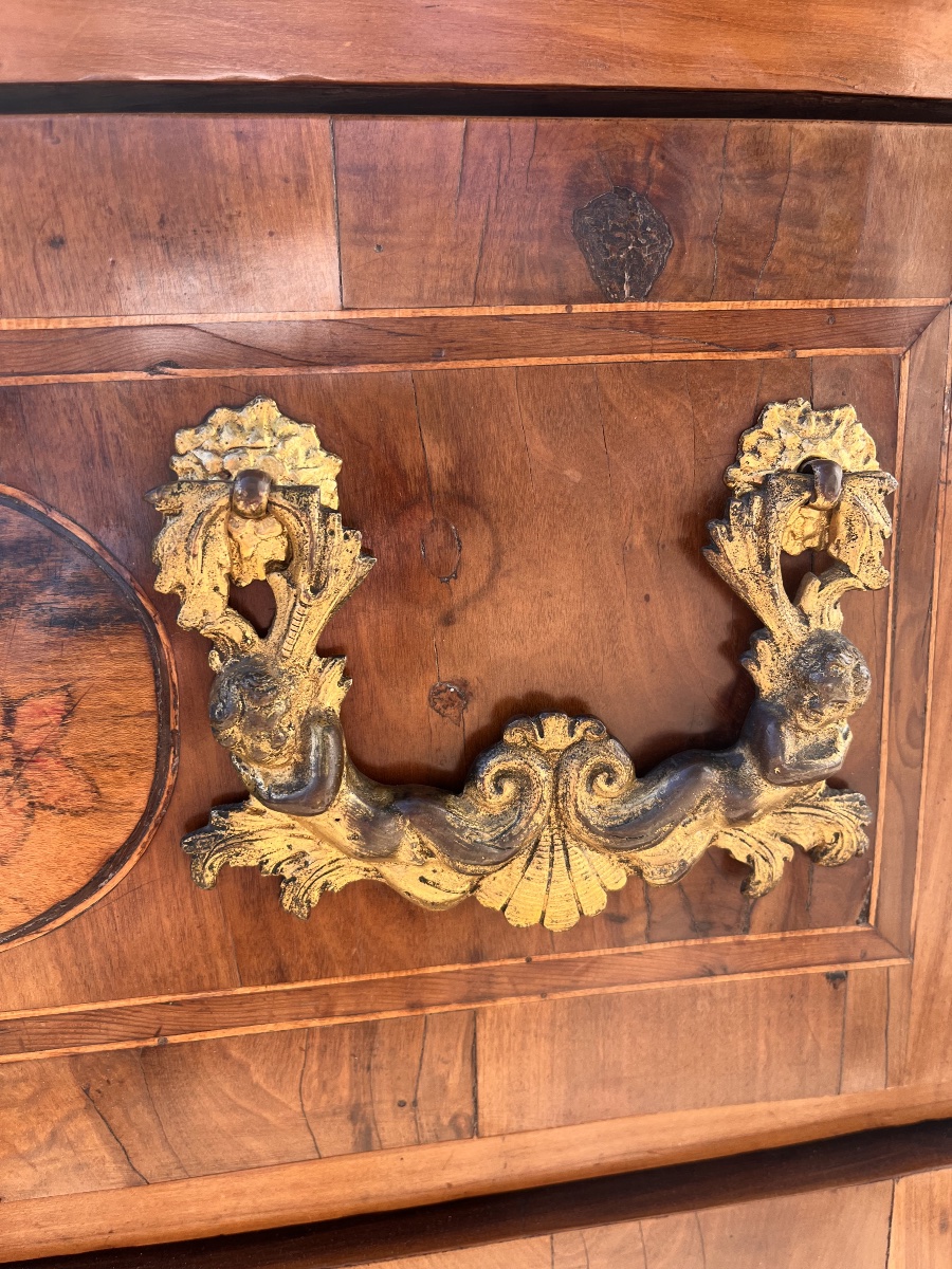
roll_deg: +0.7
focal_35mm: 26
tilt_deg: -13.5
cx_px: 476
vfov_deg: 67.3
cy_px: 634
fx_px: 953
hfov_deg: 53.1
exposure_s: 1/415
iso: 50
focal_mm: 5.1
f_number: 1.6
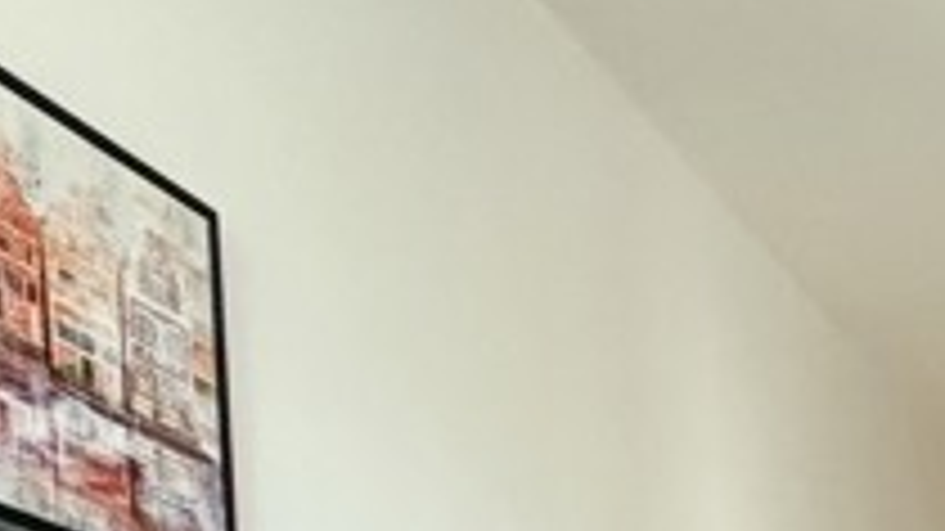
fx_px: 1804
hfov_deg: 22.1
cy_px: 1210
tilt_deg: -4.1
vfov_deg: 13.2
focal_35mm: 72
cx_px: 1555
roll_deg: +1.1
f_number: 2.2
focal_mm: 2.22
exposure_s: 1/100
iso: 320
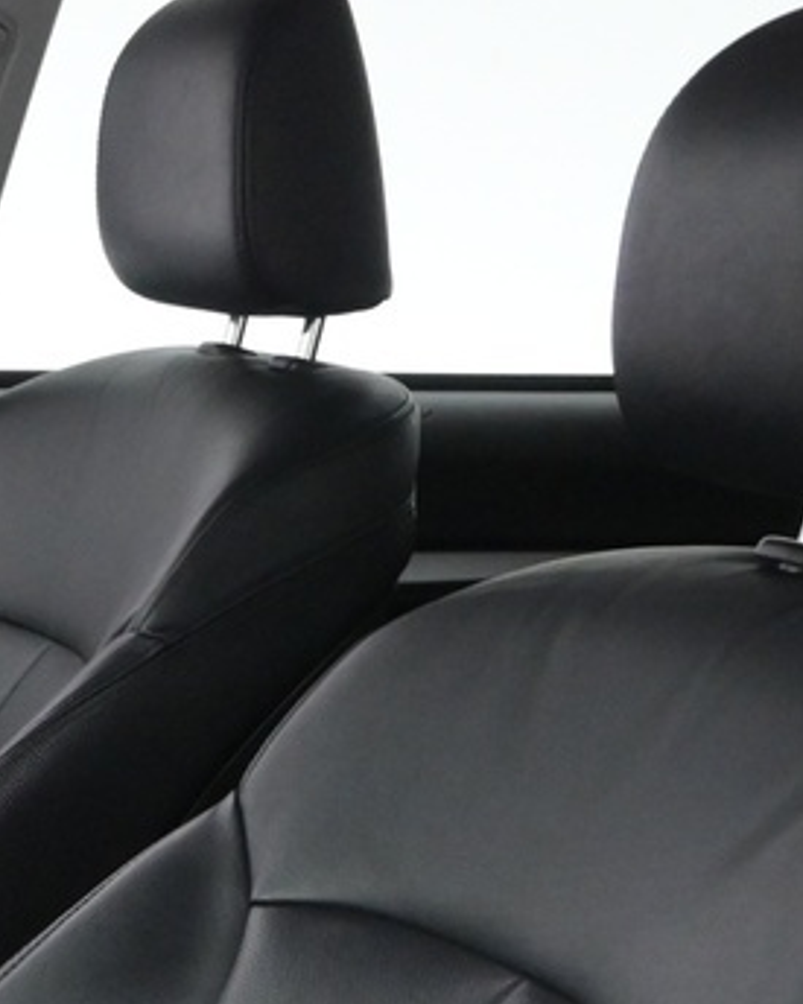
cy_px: 1132
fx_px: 3150
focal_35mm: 106
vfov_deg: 17.4
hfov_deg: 13.7
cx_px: -368
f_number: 4
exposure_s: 1/60
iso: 2500
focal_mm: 16
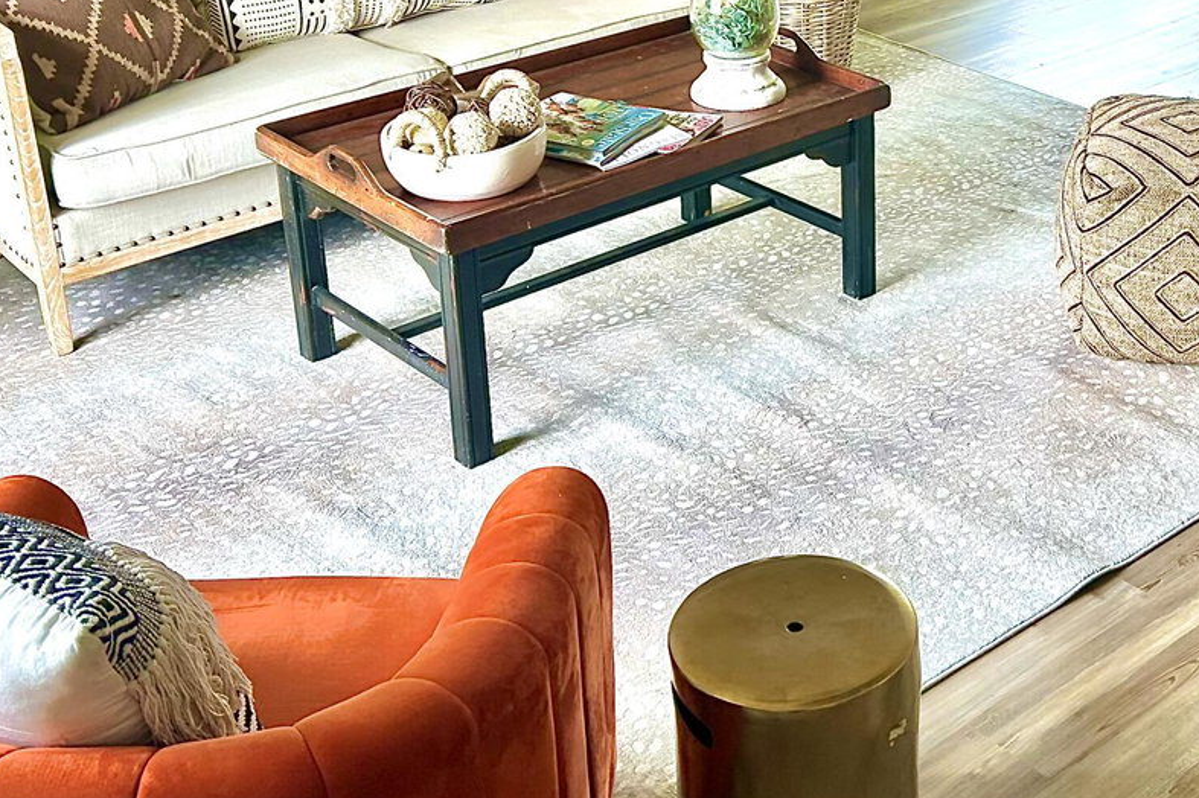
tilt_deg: -21.2
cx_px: 984
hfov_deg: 35.0
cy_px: 107
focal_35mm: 55
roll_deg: +0.4
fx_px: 1831
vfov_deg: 24.0
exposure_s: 1/121
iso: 100
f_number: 1.5
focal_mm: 5.7
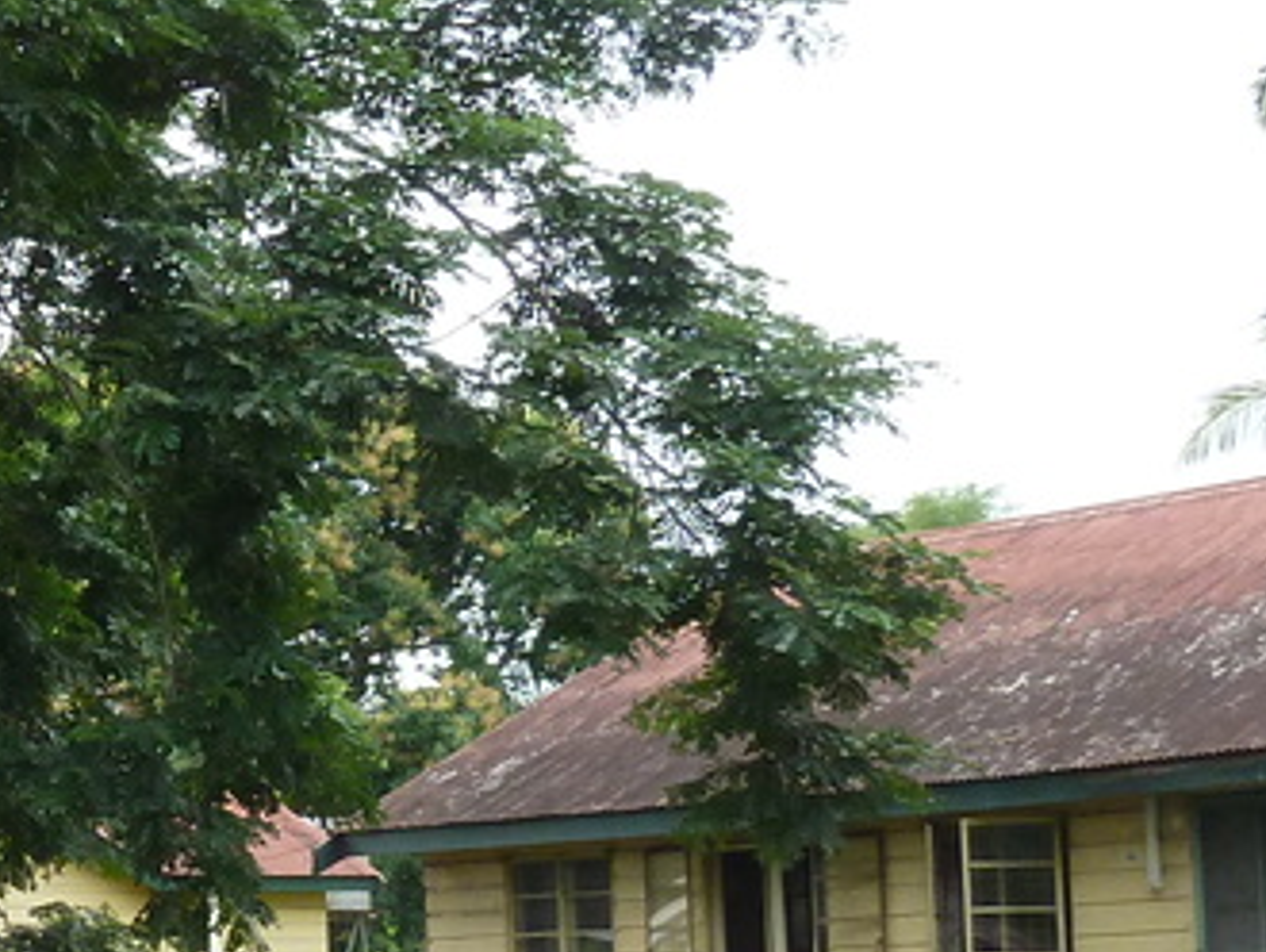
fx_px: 3989
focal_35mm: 109
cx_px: -387
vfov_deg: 13.5
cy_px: 775
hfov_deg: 17.0
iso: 160
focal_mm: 5
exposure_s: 1/250
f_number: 4
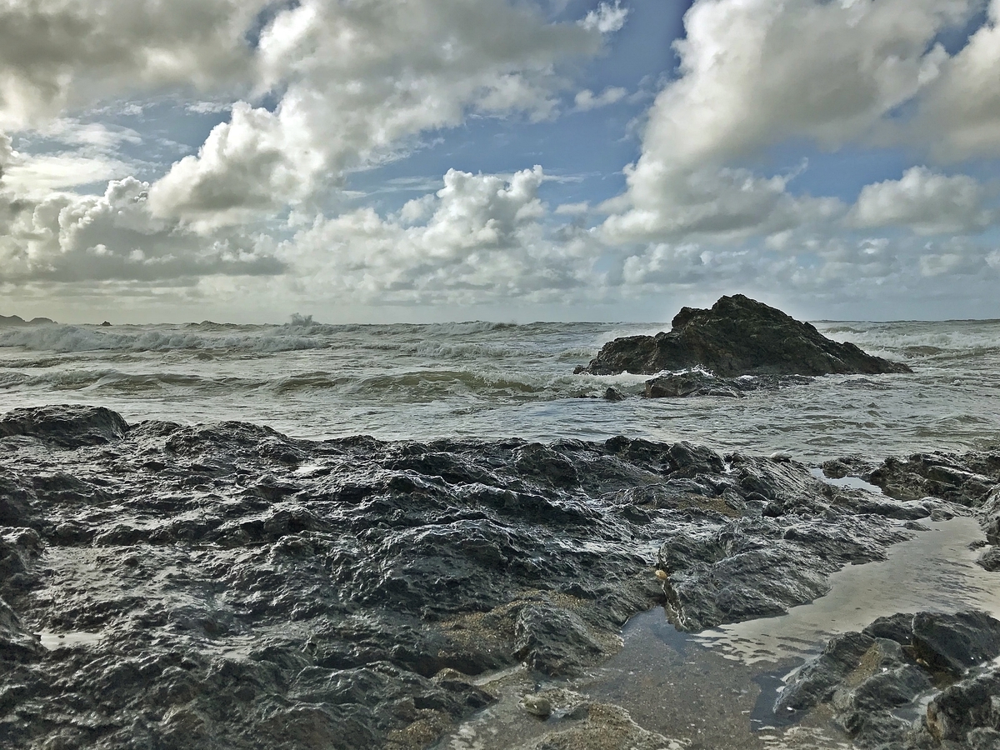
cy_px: 375
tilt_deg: -1.7
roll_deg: +0.4
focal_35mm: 28
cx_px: 500
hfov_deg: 63.4
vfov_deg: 49.7
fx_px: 809
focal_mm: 3.99
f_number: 1.8
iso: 20
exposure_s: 1/4808
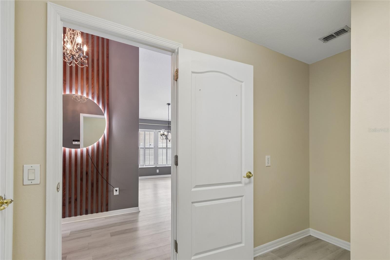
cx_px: 195
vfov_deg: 77.3
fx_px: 162
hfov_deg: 100.4
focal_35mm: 15
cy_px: 130
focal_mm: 10
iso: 100
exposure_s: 1/8
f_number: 7.1
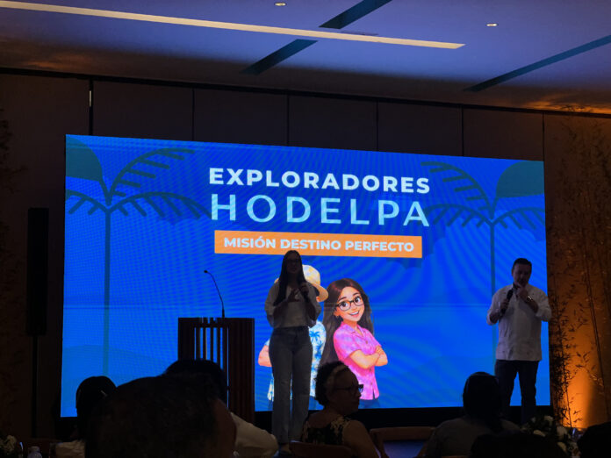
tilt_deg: +4.8
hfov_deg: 25.3
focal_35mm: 77
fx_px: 1359
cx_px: 306
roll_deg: +0.7
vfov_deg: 19.1
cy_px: 229
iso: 64
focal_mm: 9
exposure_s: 1/122
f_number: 2.8
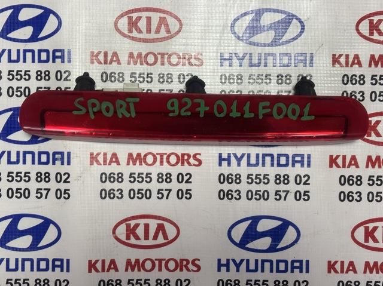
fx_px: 575
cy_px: 143
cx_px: 192
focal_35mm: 52
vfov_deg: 28.0
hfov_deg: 36.8
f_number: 1.6
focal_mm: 5.96
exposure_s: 1/60
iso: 100
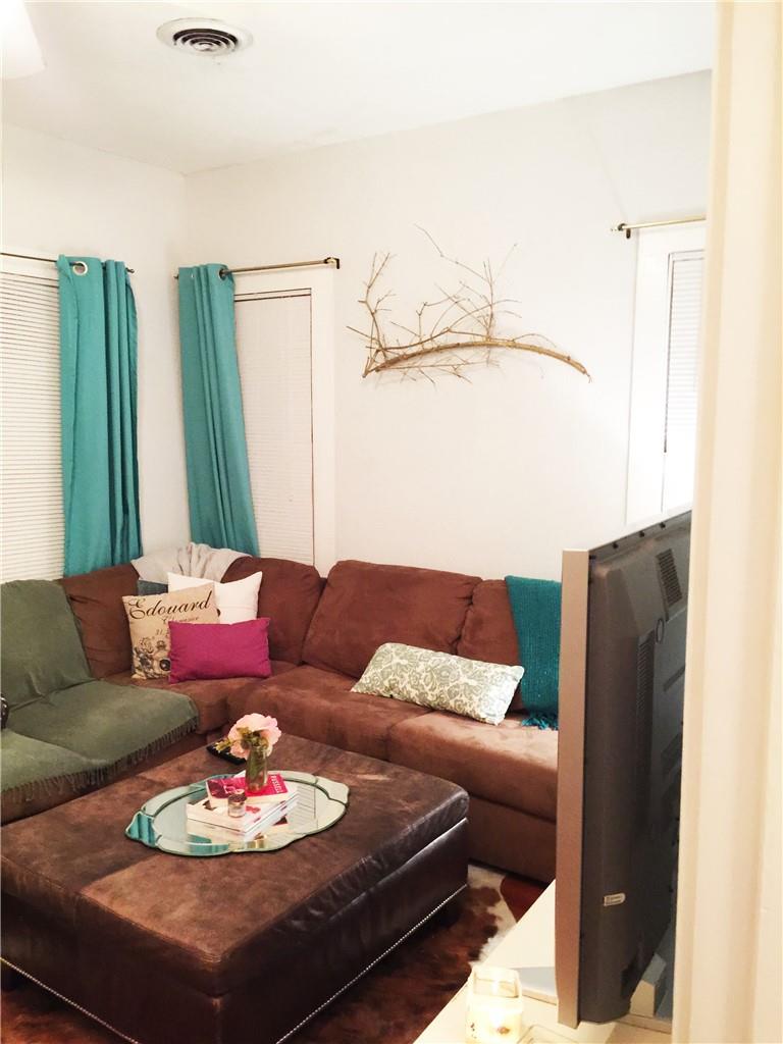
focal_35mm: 29
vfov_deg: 61.7
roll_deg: -1.3
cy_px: 522
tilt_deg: -6.7
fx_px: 875
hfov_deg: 48.2
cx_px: 392
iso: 64
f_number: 2.2
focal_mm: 4.15
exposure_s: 1/4
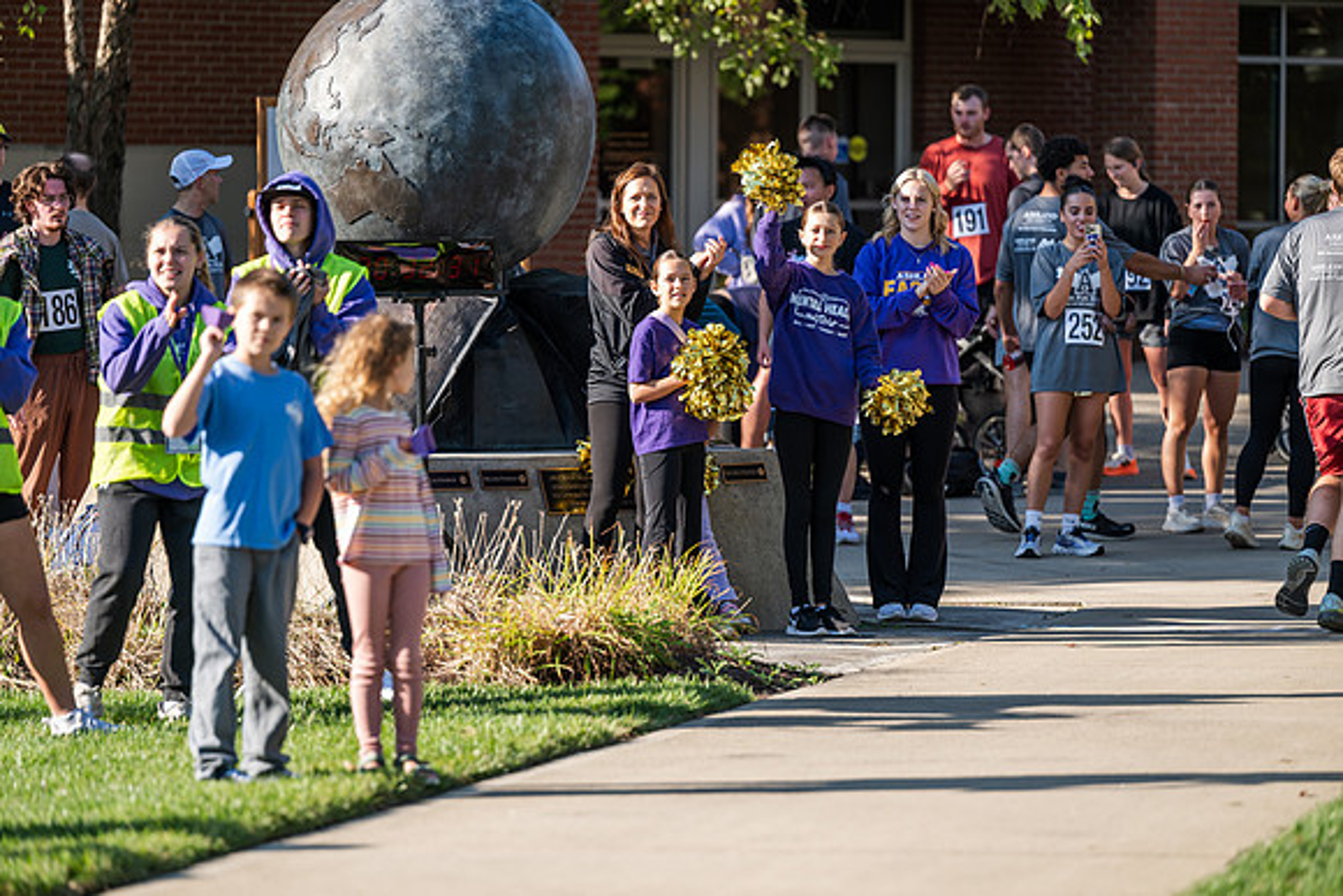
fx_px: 6716
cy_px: 448
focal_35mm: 180
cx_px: 672
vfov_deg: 7.6
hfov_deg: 11.4
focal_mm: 180
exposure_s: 1/640
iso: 125
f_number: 3.2
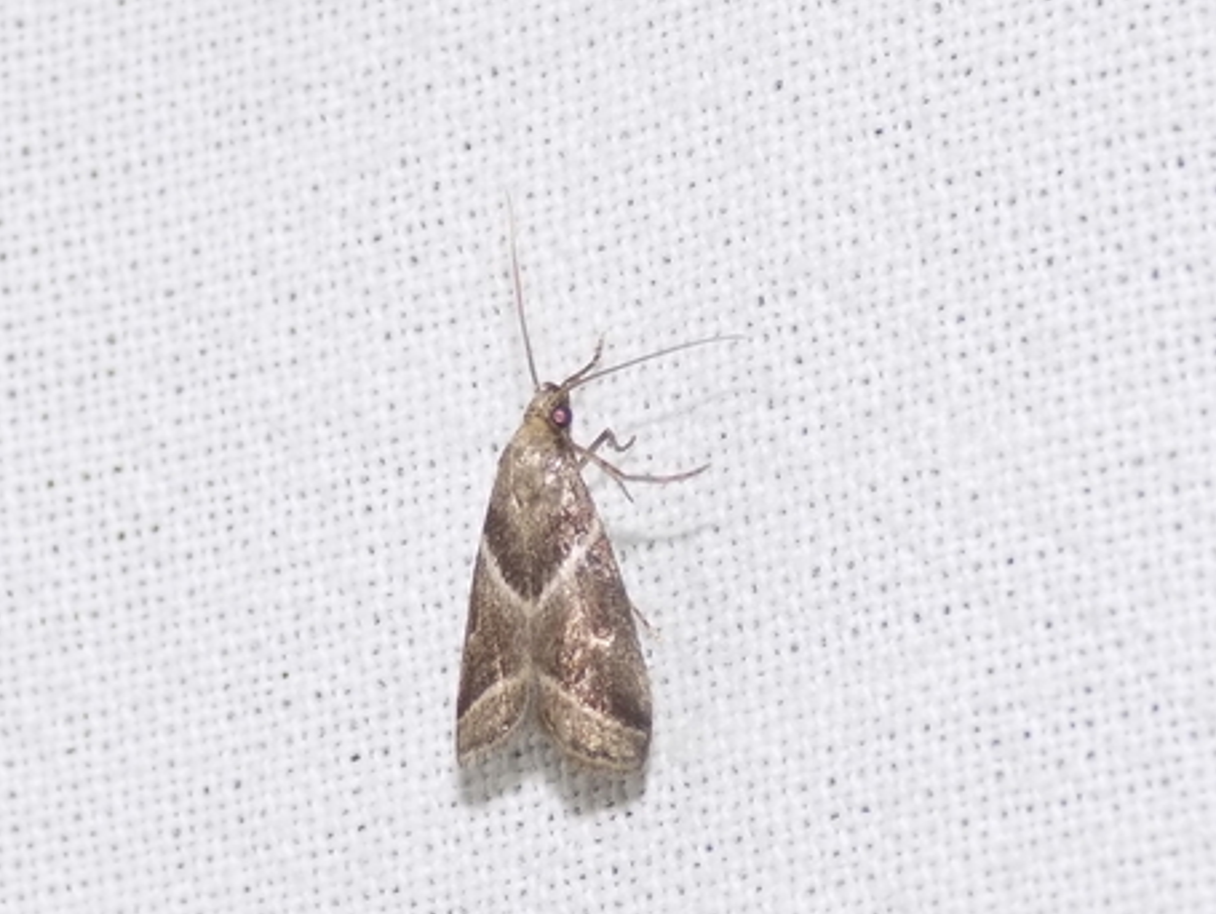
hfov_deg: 8.9
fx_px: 7769
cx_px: 472
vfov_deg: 6.7
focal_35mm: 221
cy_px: 596
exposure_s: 1/30
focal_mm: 20.9
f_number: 4.8
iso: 200
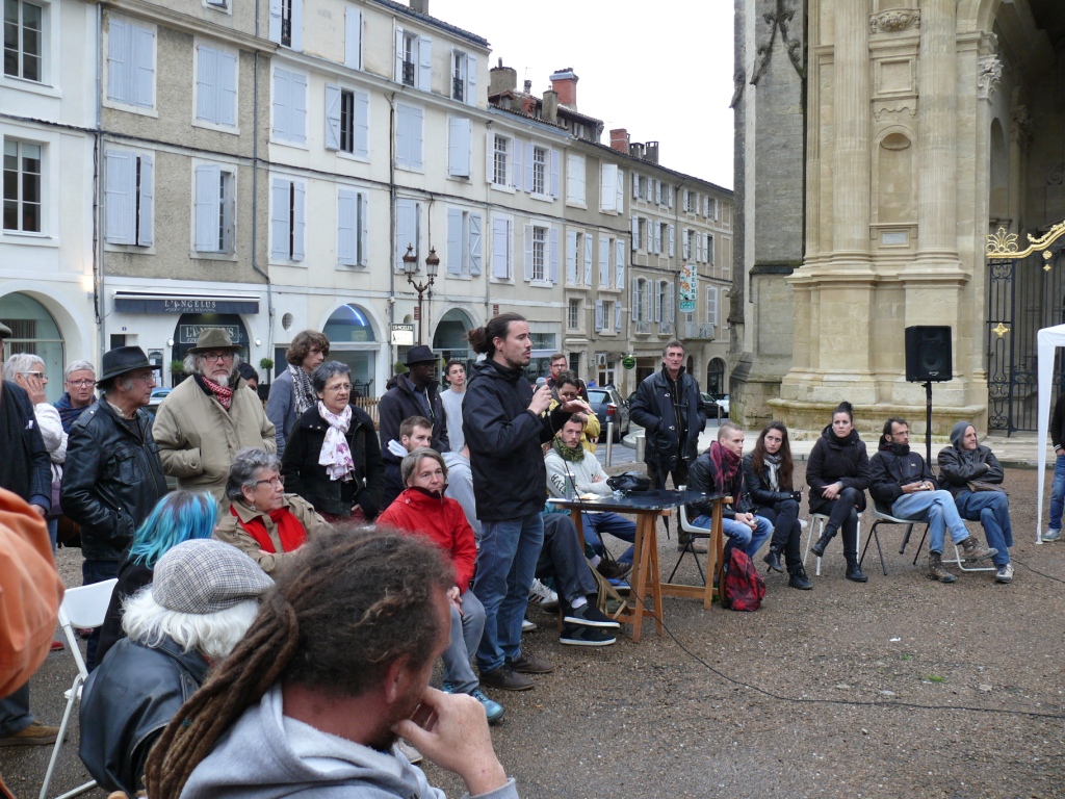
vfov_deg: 40.7
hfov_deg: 52.6
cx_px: 532
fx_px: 1077
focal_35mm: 35
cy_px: 400
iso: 100
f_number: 2.8
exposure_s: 1/60
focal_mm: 7.5
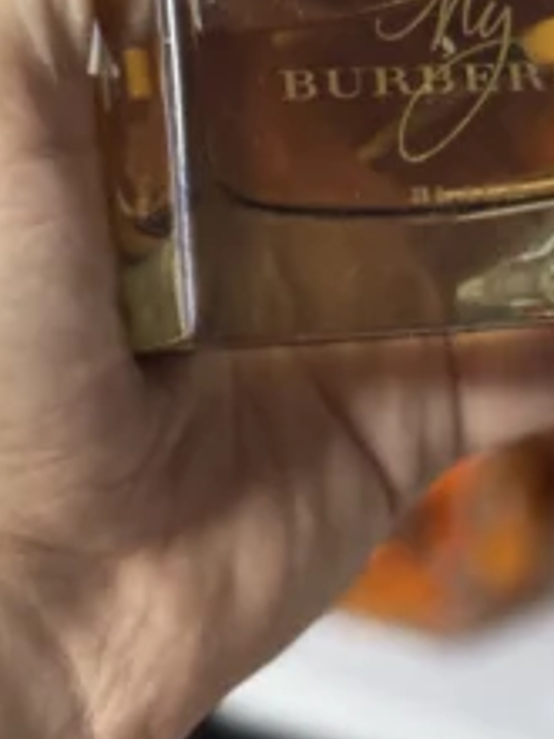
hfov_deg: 11.8
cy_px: 18
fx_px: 2667
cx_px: 400
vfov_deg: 15.5
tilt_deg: -29.6
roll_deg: -5.2
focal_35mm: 125
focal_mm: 6.76
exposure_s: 1/50
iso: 200
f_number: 1.78
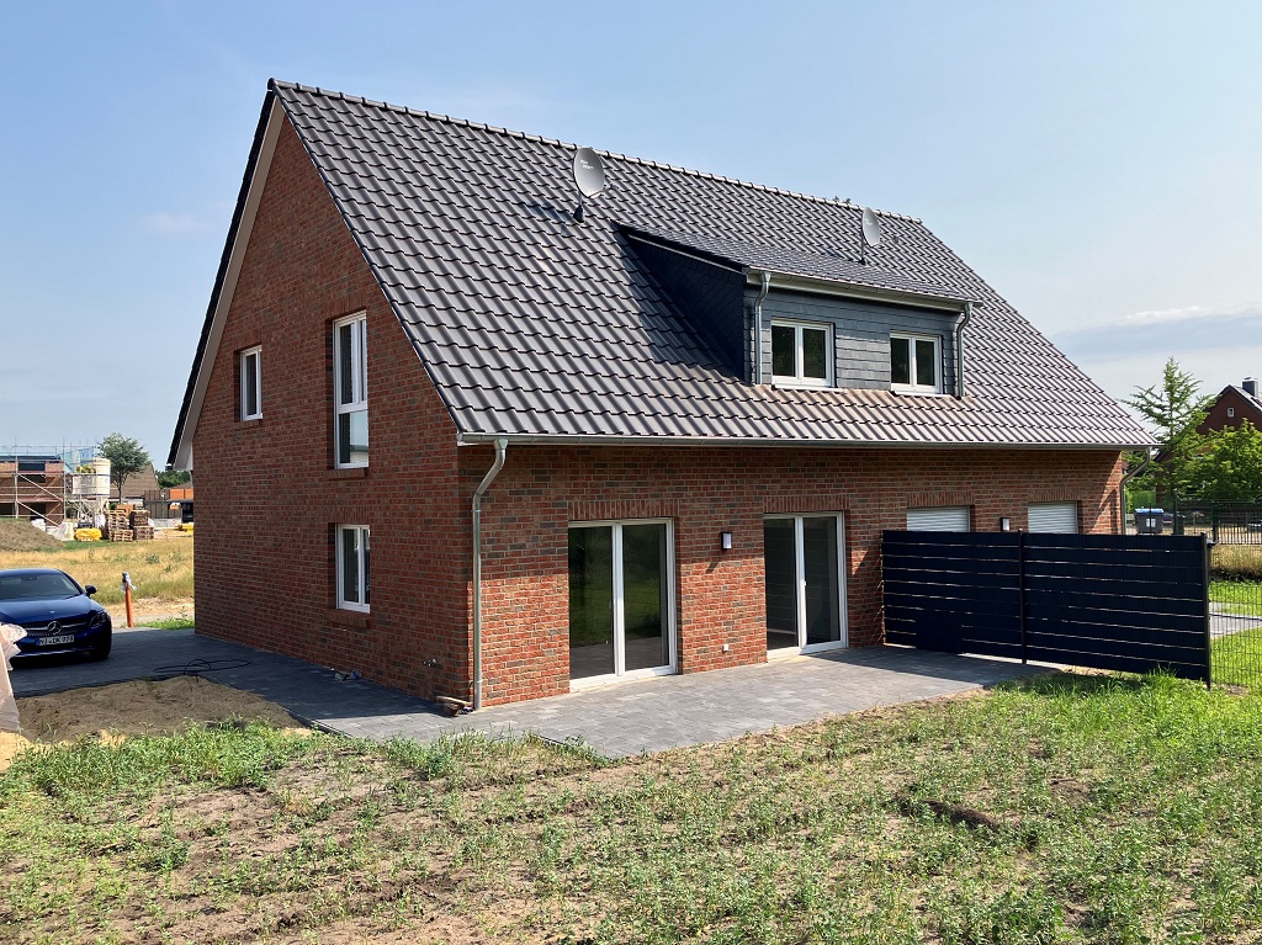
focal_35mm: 28
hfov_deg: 63.5
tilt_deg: +2.4
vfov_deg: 49.7
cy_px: 472
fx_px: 1020
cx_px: 631
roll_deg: +3.7
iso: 32
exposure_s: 1/1621
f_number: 1.8
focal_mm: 3.99
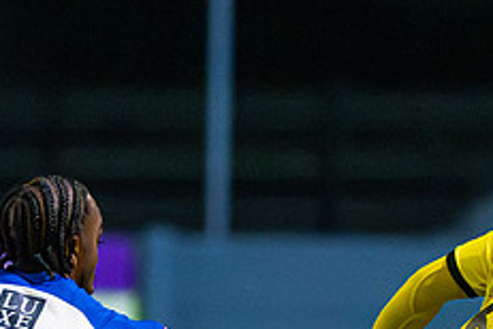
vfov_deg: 1.0
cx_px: 449
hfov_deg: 1.6
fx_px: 18048
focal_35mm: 1318
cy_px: 417
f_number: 2.8
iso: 8000
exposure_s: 1/1250
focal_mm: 300
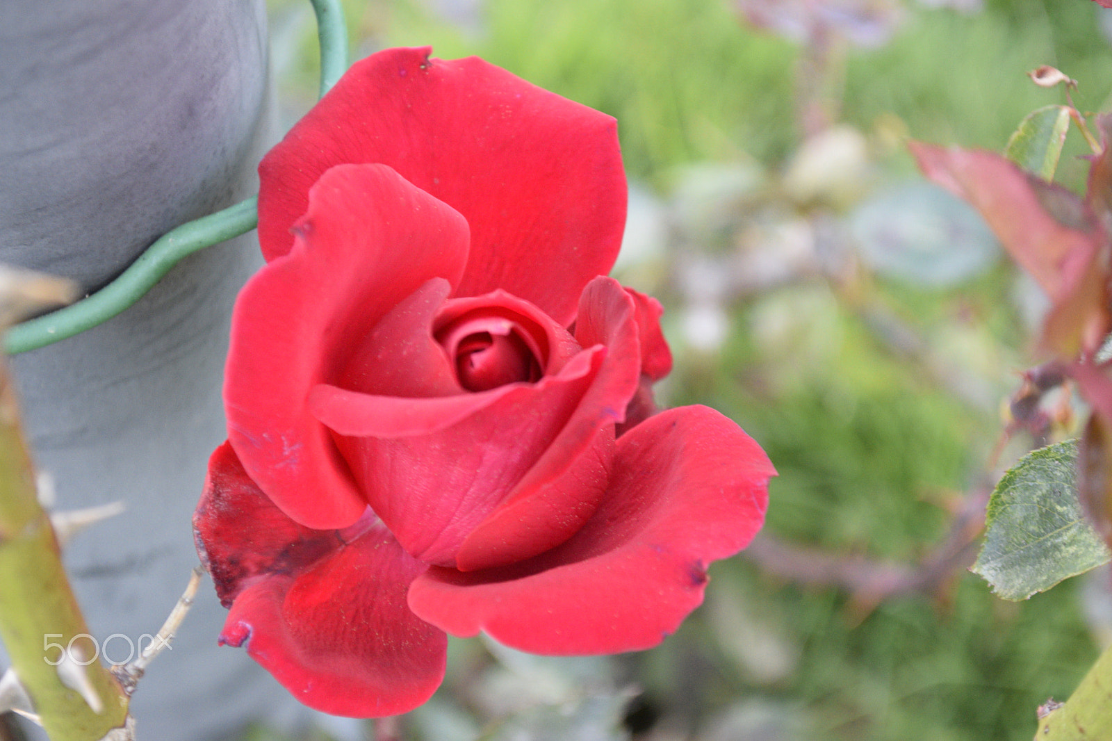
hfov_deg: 24.6
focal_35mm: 82
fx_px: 2548
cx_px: 556
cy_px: 370
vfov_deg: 16.5
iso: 2000
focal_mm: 55
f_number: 5.6
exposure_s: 1/100
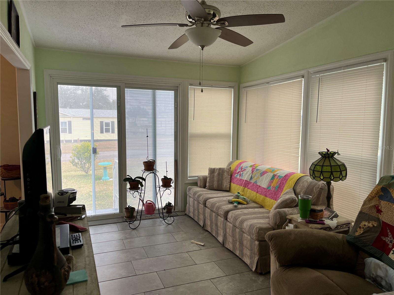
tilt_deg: -5.6
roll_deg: -0.3
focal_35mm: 26
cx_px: 197
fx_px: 296
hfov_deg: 67.3
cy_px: 148
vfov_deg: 53.1
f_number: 1.6
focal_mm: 5.1
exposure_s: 1/120
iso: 100
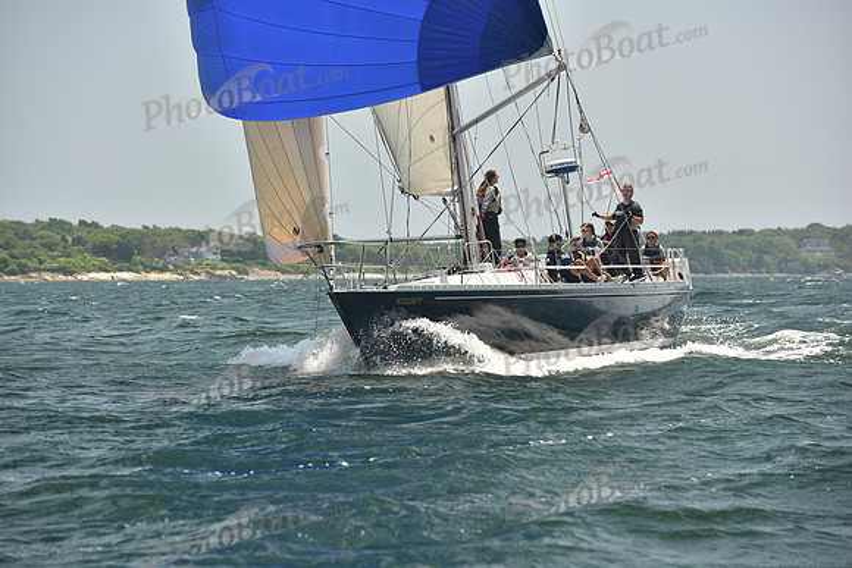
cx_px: 426
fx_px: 3196
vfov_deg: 10.2
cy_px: 284
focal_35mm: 135
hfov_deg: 15.2
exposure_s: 1/640
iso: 250
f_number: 5.6
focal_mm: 135
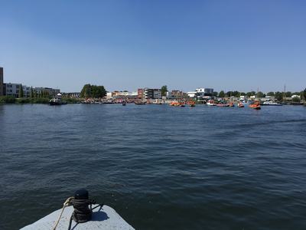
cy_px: 115
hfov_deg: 61.7
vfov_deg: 48.2
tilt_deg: -4.8
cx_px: 153
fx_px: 256
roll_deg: -0.3
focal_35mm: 29
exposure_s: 1/1508
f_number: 2.2
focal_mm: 4.2
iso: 25
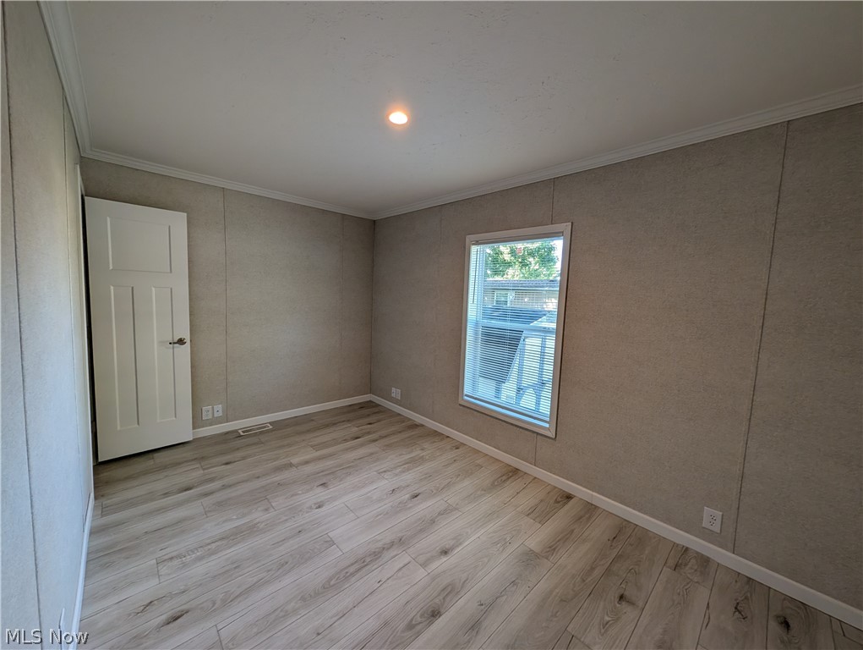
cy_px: 325
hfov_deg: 110.5
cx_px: 432
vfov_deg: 94.6
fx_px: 299
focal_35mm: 12
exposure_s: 1/120
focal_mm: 2.02
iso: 100
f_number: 1.7
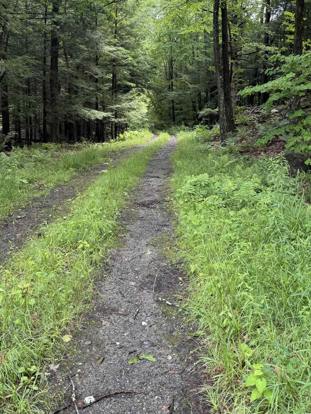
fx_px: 395
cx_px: 128
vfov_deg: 54.7
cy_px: 155
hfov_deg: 42.8
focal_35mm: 33
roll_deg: -0.2
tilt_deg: -3.3
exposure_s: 1/135
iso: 64
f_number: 1.78
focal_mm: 6.76
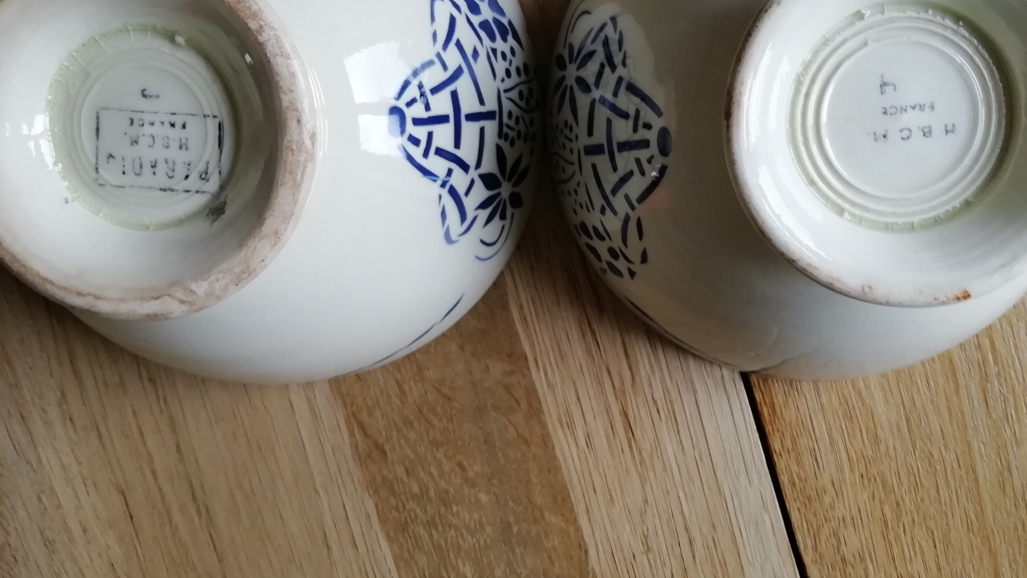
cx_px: 586
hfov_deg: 59.2
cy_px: 224
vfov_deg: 35.5
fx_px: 899
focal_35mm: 33
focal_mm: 3.21
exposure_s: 1/33.3
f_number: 2.2
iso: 80
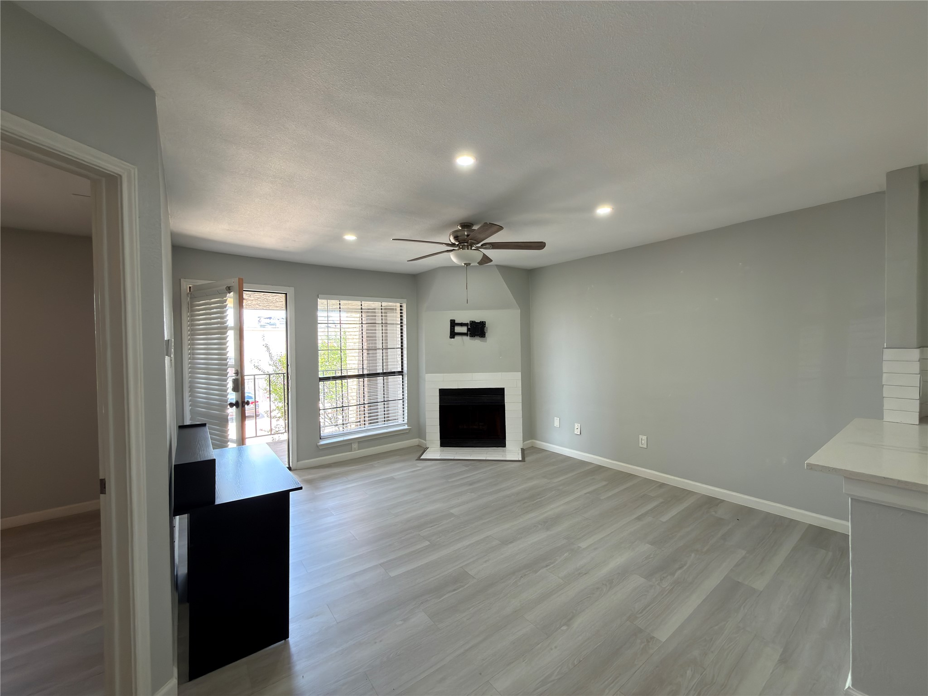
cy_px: 348
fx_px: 375
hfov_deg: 102.1
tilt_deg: -1.5
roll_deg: +1.4
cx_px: 464
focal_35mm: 14
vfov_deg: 85.7
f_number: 2.2
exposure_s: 1/40
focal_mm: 2.22
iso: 64
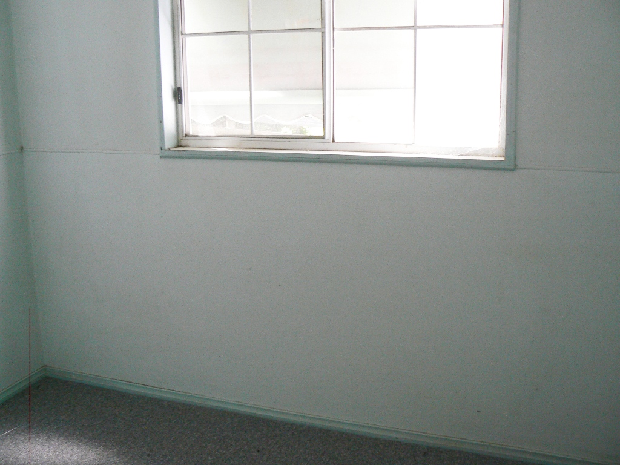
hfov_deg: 51.4
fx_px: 645
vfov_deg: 39.7
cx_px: 310
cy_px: 232
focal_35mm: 36
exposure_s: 1/30
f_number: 2.8
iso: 160
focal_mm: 6
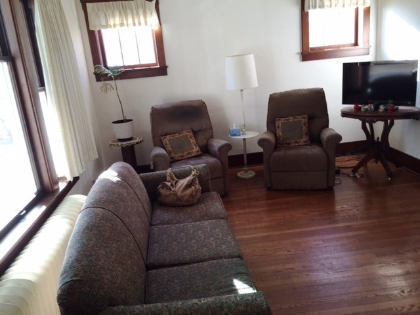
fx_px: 352
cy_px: 158
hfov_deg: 61.7
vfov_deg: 48.2
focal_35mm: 29
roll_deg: +6.0
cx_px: 210
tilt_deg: -16.8
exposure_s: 1/40
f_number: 2.2
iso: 32
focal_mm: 4.15
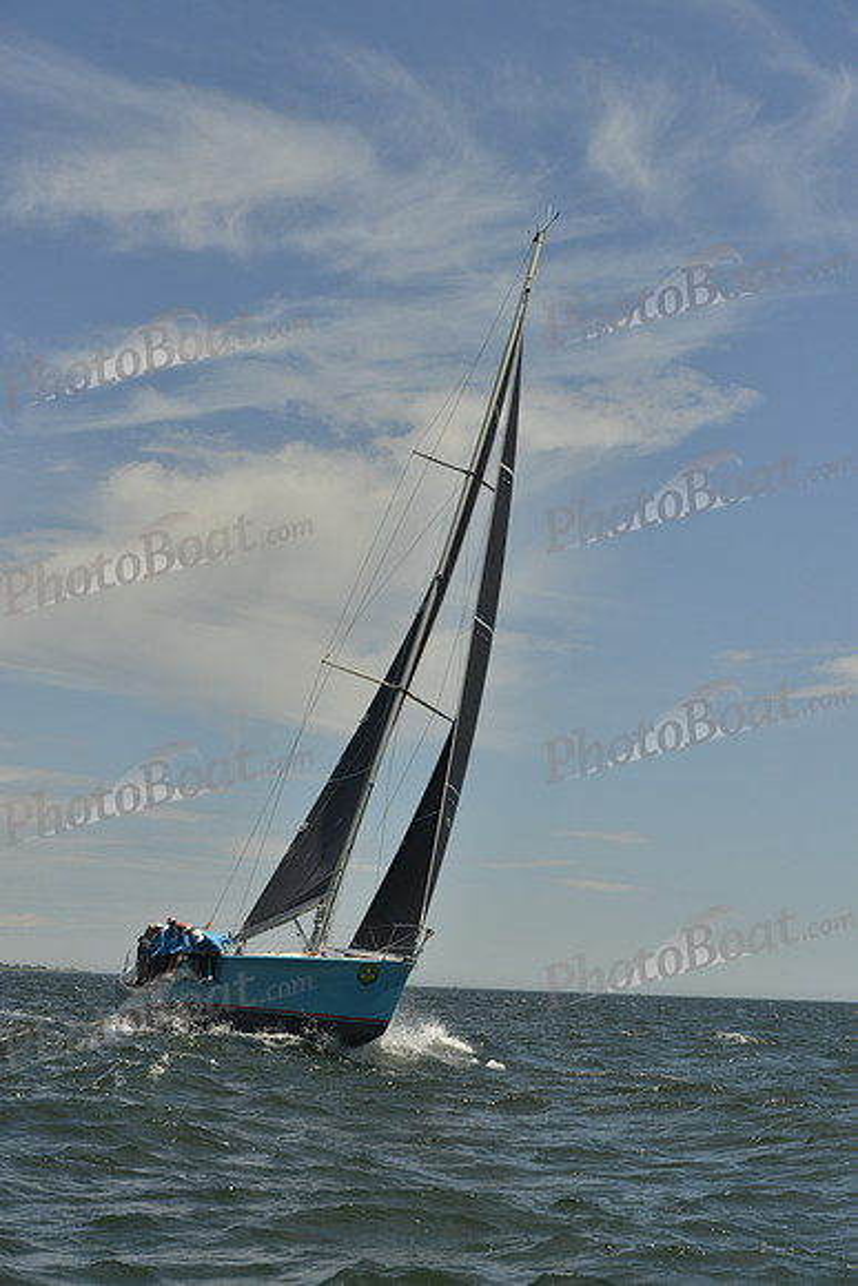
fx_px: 3644
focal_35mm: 102
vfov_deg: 20.0
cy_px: 643
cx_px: 429
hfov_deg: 13.4
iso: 280
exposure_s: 1/1600
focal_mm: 102
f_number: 10
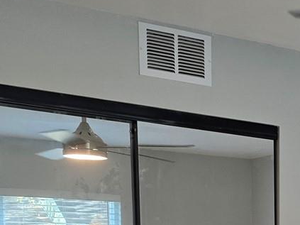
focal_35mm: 87
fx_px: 754
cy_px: 359
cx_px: 386
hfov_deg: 20.6
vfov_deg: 15.4
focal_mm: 6.3
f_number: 1.7
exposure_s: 1/120
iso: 160
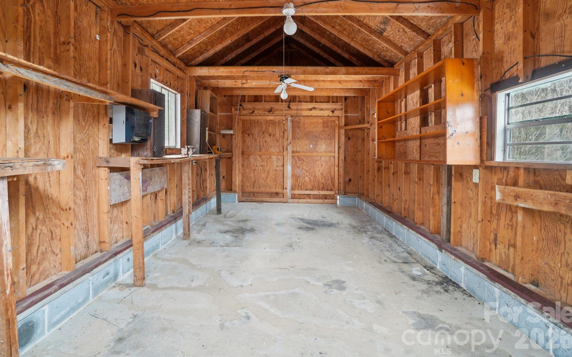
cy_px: 160
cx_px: 278
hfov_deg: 97.8
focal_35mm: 16
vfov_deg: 71.1
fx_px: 249
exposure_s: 1/3.33
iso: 400
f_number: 8
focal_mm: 10
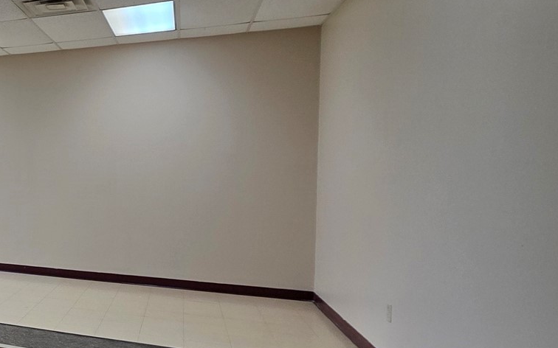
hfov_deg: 37.7
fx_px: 532
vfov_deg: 36.2
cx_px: -144
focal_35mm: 35
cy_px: 193
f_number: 1.9
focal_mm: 2.2
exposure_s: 1/120
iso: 100
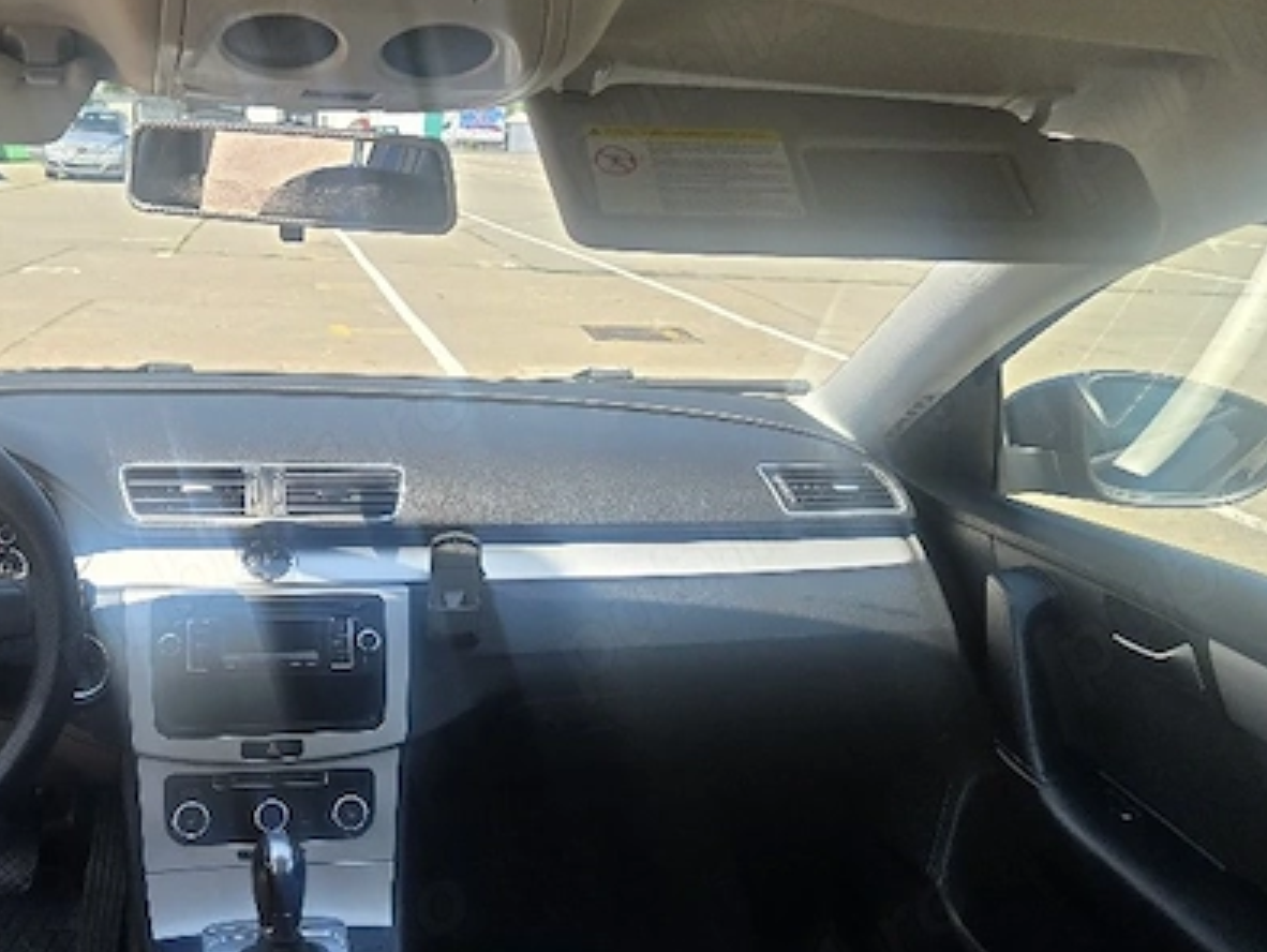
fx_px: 1282
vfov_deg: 40.6
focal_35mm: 35
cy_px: 544
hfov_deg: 51.3
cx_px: 389
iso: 80
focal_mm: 5.4
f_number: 1.8
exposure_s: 1/2000
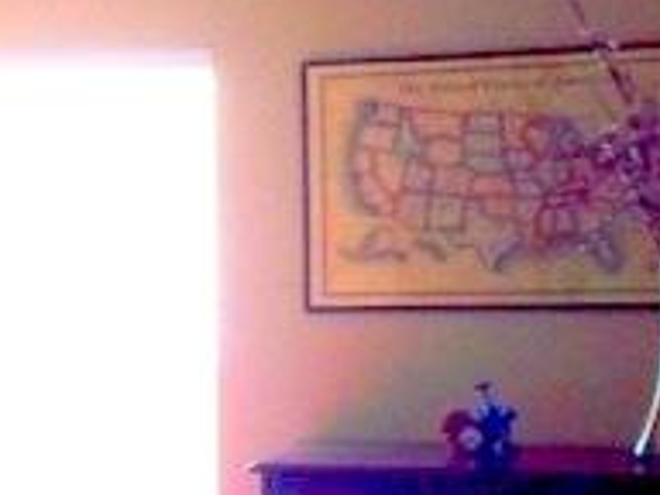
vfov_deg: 14.7
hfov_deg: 19.2
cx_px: 34
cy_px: 378
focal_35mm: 100
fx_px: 1907
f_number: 2.2
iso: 64
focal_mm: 4.12
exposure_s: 1/30
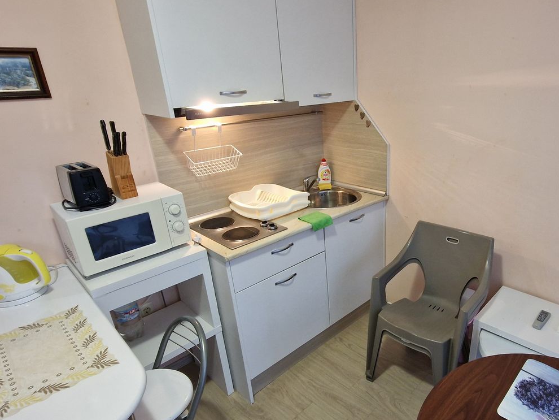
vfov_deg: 63.4
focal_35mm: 21
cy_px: 227
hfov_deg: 77.1
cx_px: 361
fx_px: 339
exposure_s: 1/30
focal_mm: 2.2
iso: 500
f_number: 2.2
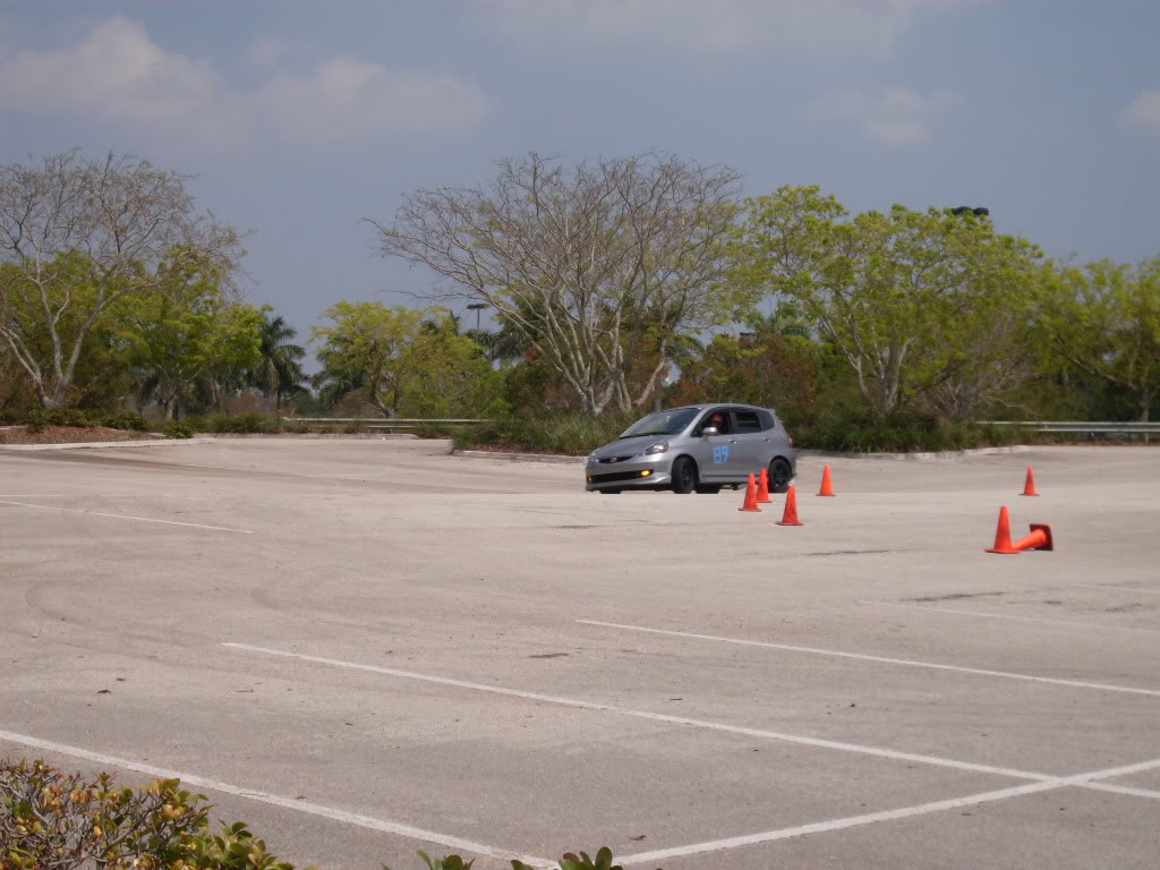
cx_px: 580
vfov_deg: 18.2
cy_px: 435
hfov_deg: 24.1
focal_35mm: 81
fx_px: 2714
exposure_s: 1/250
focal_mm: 13.5
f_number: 11.8
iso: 80
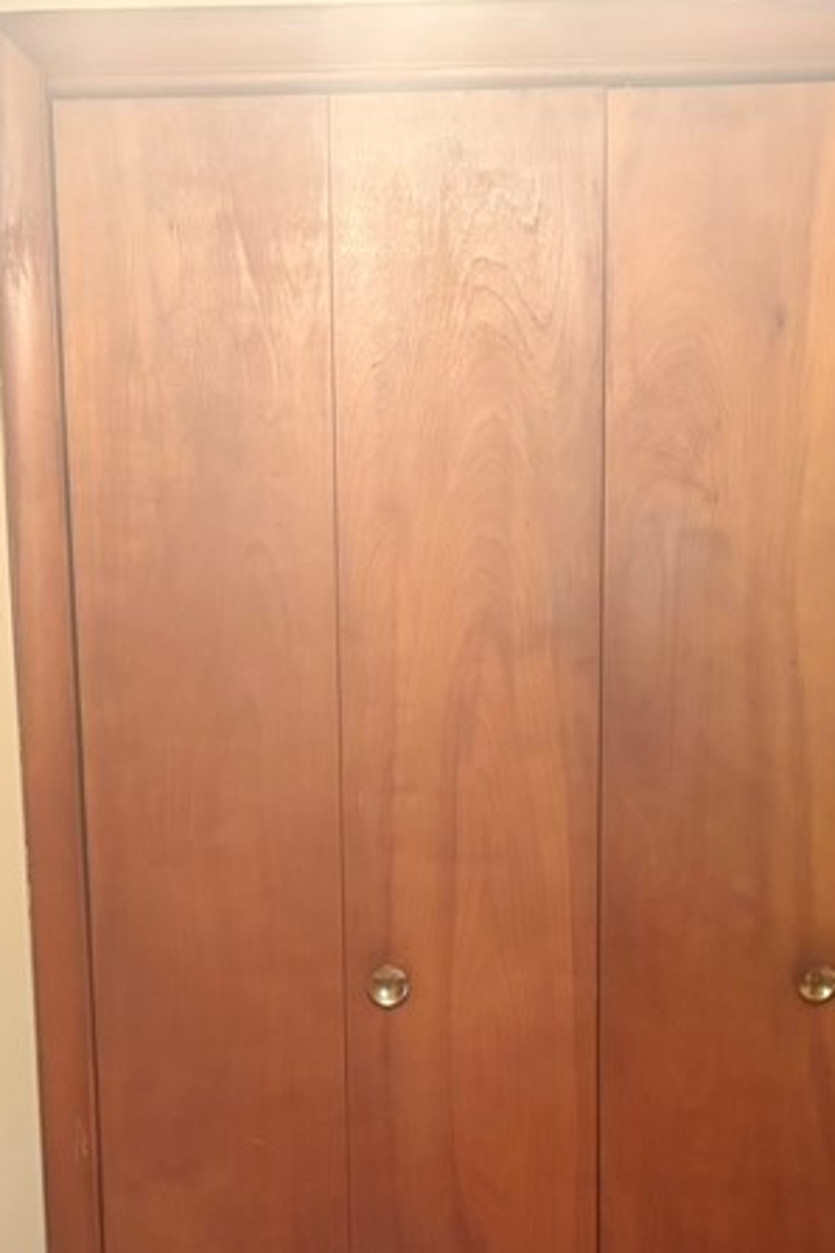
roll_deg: +1.7
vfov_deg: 31.7
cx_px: 328
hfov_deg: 21.9
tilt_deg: -11.5
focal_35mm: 62
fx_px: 2157
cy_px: 970
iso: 400
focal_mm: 5.96
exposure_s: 1/40
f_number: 1.6
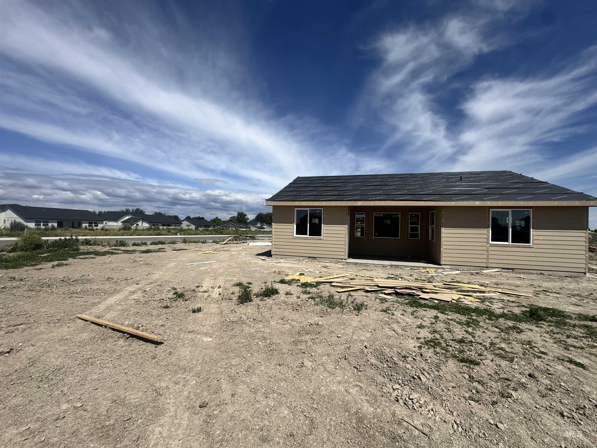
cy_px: 224
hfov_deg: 102.1
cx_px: 298
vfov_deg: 85.7
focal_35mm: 14
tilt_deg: +3.7
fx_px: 241
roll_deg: -1.9
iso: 40
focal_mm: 2.22
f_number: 2.2
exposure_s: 1/3906
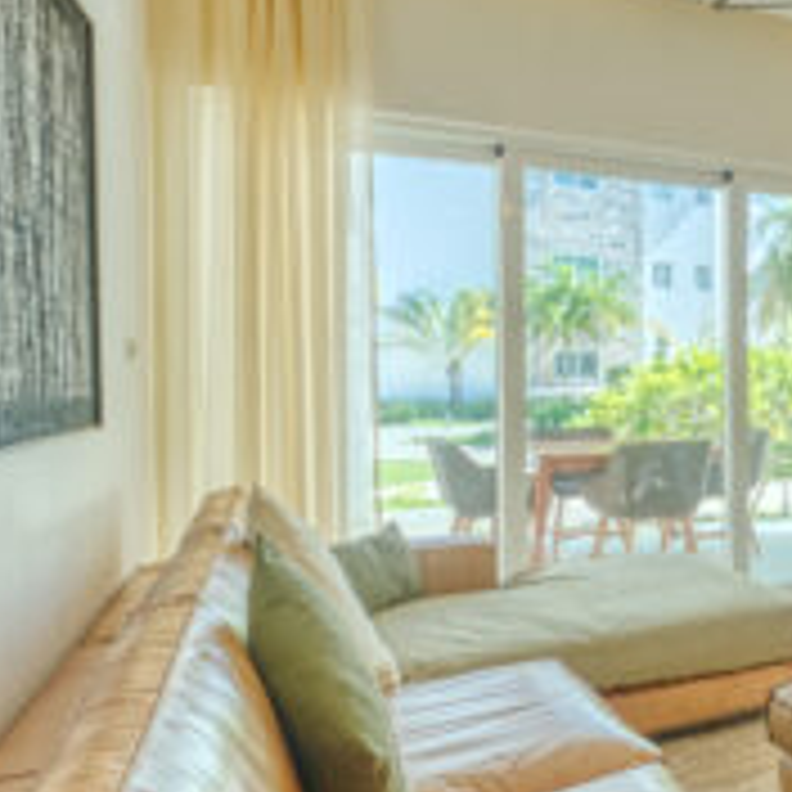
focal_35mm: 33
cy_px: 387
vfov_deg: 49.7
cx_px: 860
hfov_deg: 40.7
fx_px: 854
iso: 640
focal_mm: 14
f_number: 16
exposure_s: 1/100
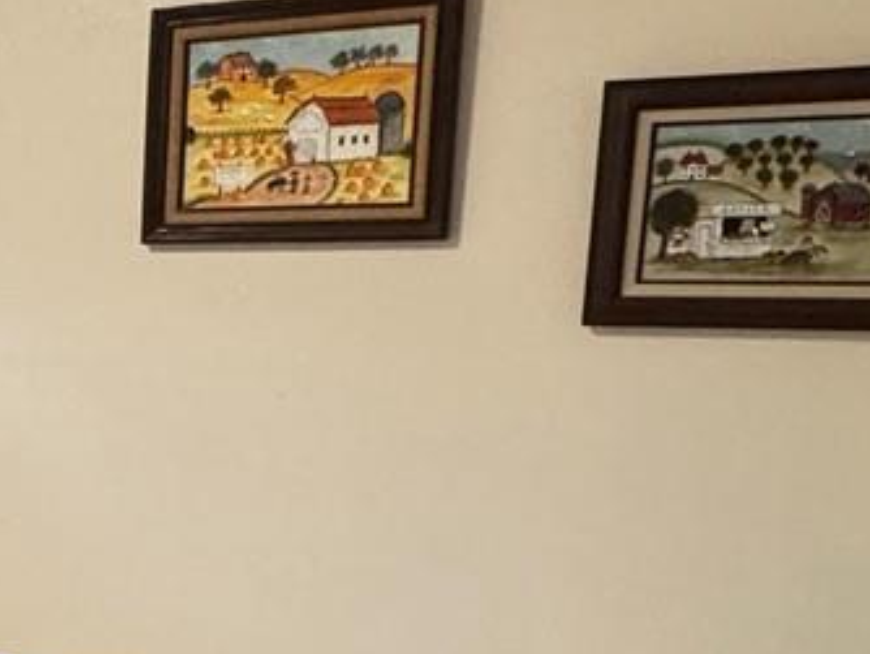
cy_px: 534
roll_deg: -0.3
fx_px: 1685
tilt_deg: -11.1
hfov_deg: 22.8
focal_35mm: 67
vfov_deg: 21.6
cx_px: -479
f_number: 2.2
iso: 320
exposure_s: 1/60
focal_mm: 2.22
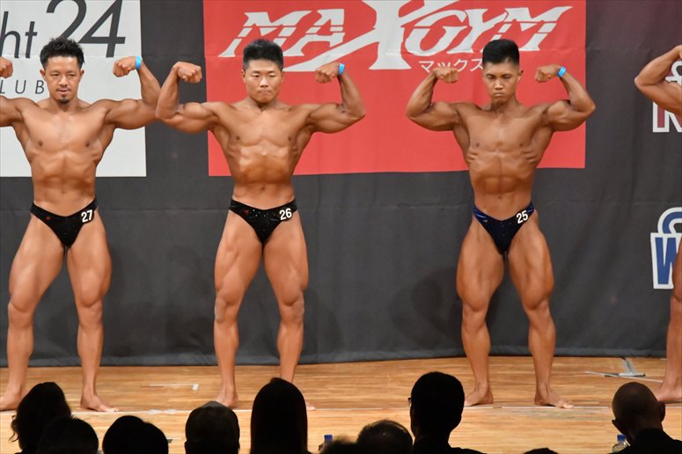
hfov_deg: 7.6
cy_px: 227
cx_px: 341
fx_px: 5113
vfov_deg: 5.1
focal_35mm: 270
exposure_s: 1/400
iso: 11400
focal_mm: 180
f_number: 5.6
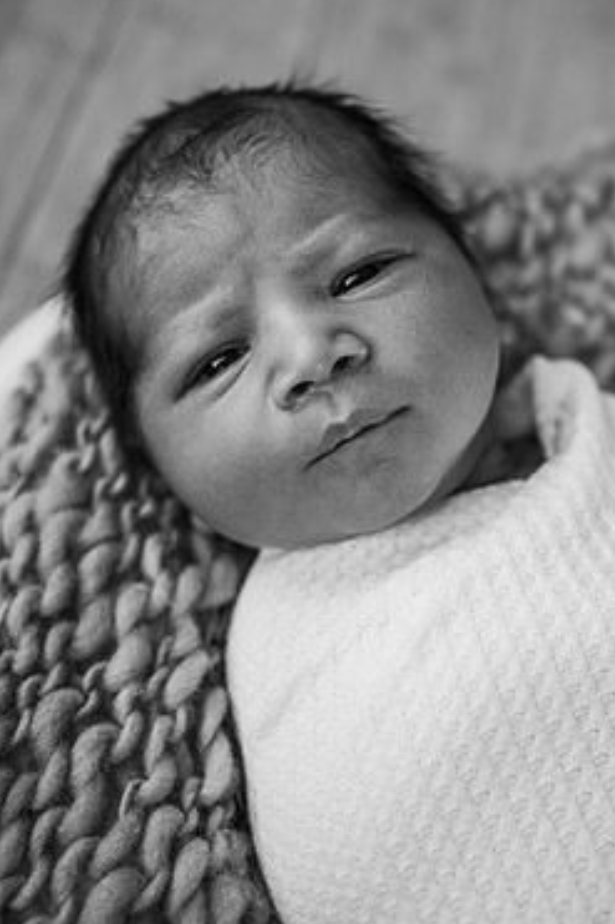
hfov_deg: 23.8
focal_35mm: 57
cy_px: 376
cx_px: 331
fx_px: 1462
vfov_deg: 35.0
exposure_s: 1/250
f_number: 3.5
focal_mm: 47
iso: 500
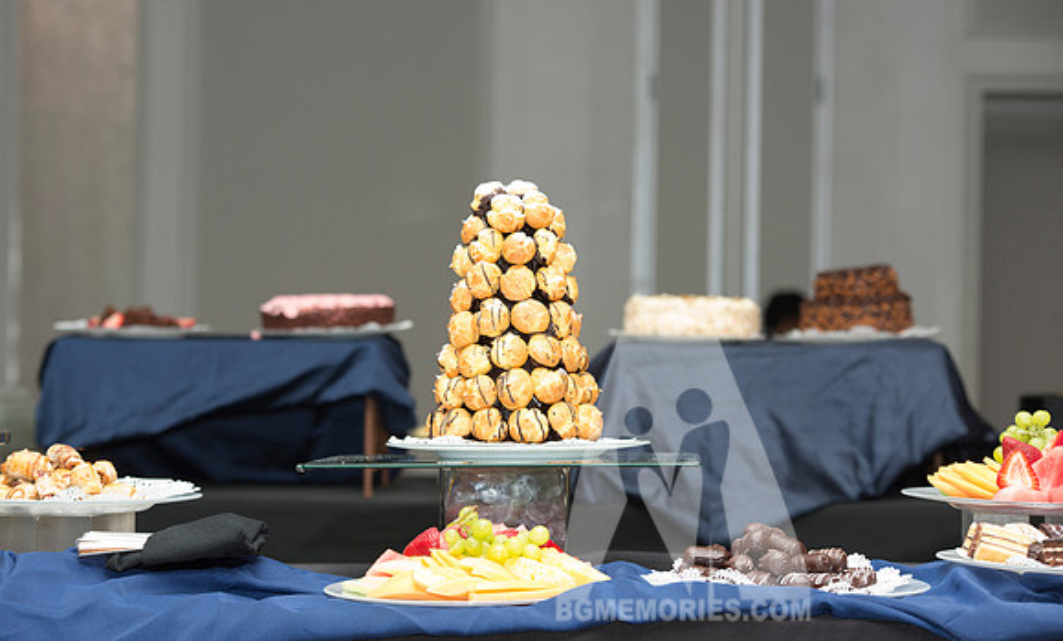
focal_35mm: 110
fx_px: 3169
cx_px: 520
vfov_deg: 11.6
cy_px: 291
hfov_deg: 19.0
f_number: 5.6
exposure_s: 1/125
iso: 1600
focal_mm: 105
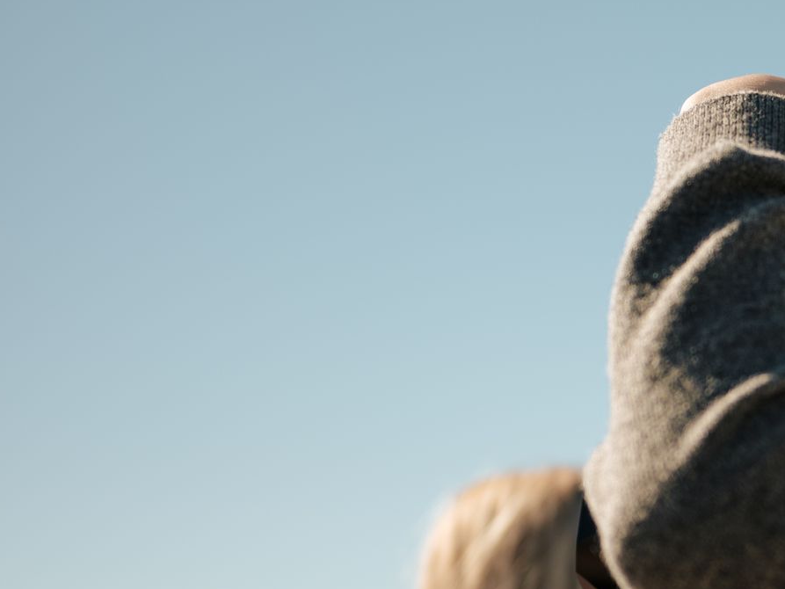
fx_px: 2540
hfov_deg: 16.5
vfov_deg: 13.2
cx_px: 1049
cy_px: 454
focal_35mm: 112
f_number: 3.5
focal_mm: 50
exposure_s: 1/1600
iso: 160
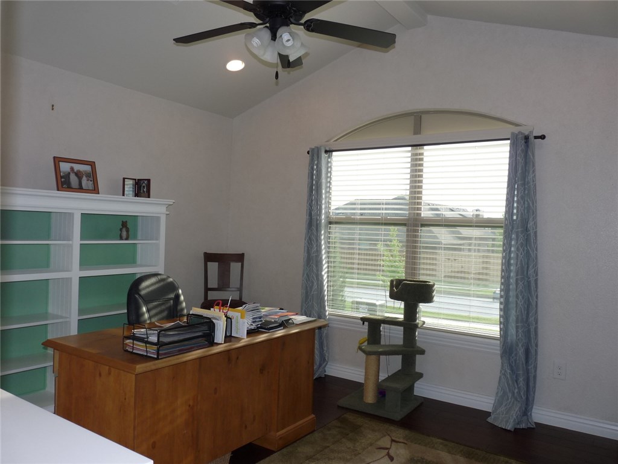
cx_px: 309
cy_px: 232
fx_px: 482
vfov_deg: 51.4
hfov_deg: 65.3
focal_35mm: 27
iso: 100
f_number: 3.2
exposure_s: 1/100
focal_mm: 4.8
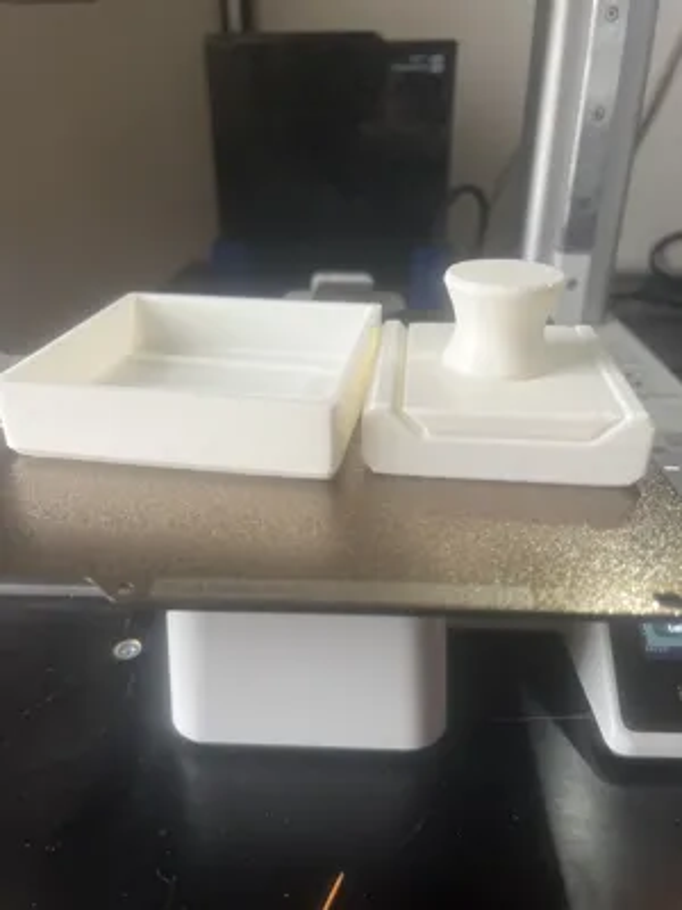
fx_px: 683
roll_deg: +0.2
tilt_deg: -28.0
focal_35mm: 26
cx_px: 341
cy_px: 455
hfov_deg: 53.1
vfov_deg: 67.3
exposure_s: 1/60
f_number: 1.5
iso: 160
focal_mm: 5.7
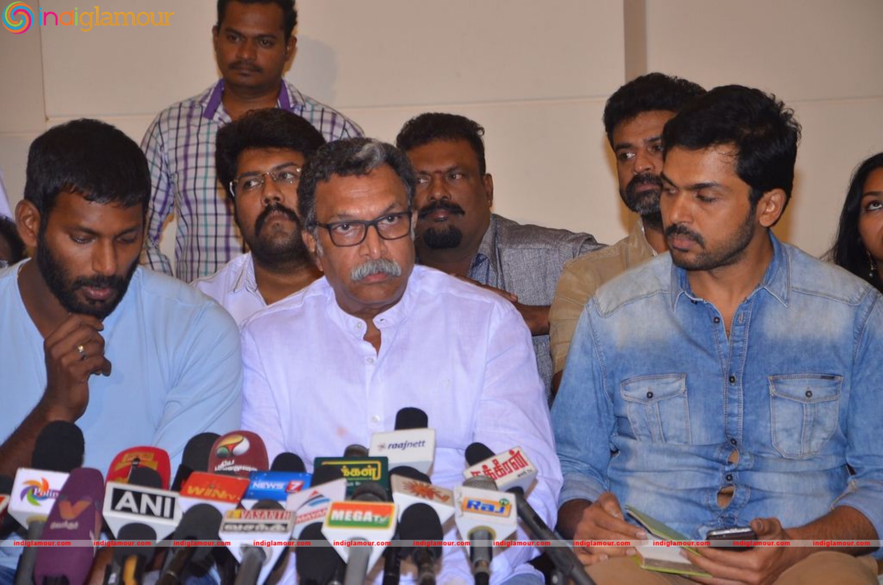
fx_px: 3121
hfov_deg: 16.1
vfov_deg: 10.7
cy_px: 292
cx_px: 442
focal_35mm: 128
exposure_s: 1/125
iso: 1100
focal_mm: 85
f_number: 6.3
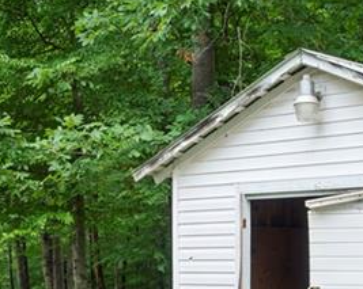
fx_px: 985
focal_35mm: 92
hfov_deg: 20.8
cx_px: 228
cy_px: 263
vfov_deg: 16.5
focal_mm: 17
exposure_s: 1/15
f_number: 9
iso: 250
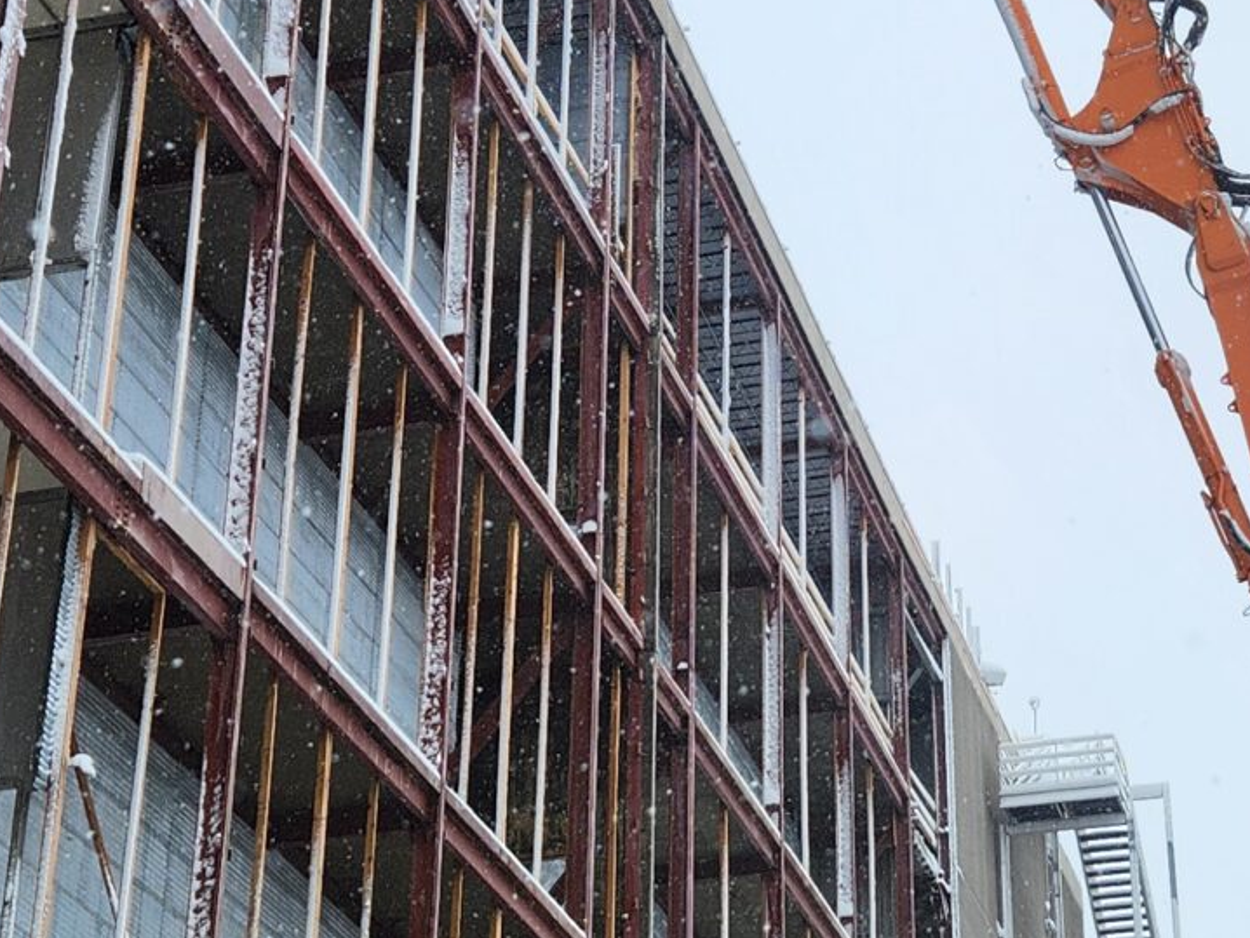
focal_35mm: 82
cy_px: 585
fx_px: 2962
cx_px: 897
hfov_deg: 23.6
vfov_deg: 18.0
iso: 20
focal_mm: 5.4
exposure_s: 1/1521
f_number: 1.8
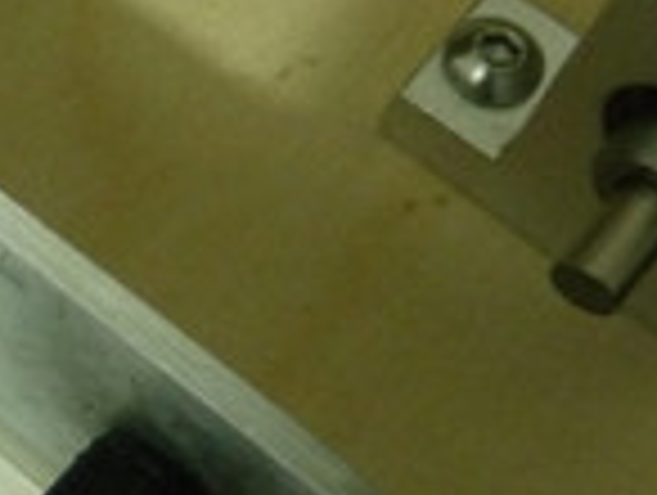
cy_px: 140
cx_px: -482
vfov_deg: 12.6
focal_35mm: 118
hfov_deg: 14.8
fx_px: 2243
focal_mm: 4.8
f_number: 3.2
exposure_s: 1/8
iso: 400
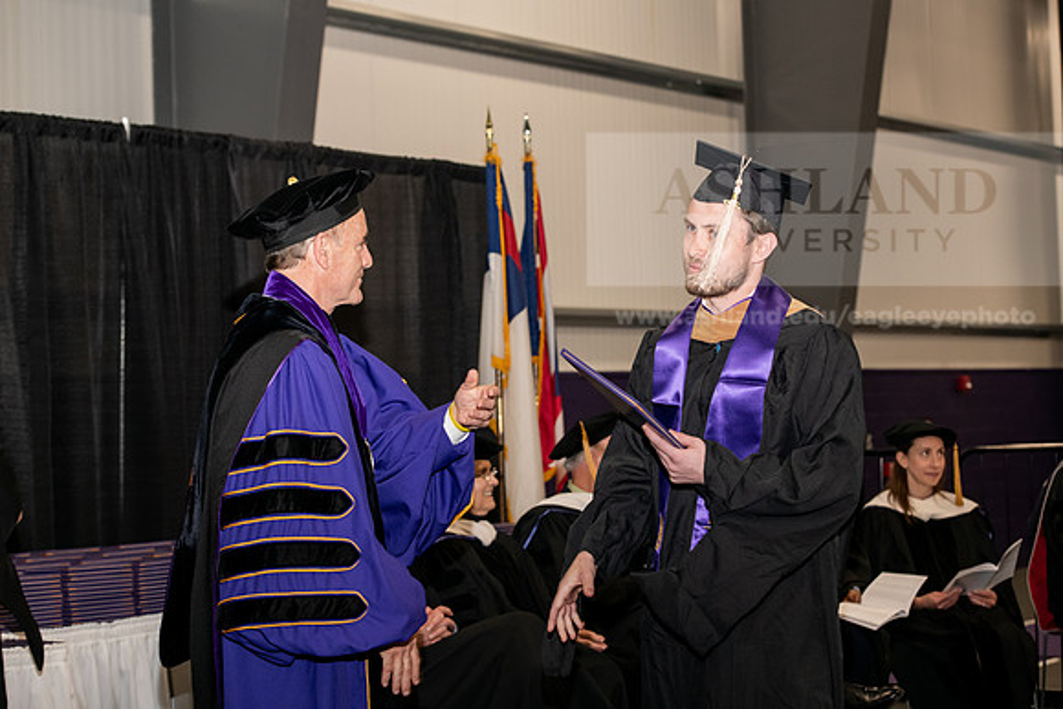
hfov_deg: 26.0
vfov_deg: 17.5
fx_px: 2304
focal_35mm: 78
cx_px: 532
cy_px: 354
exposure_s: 1/200
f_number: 5.6
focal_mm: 78
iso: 1600
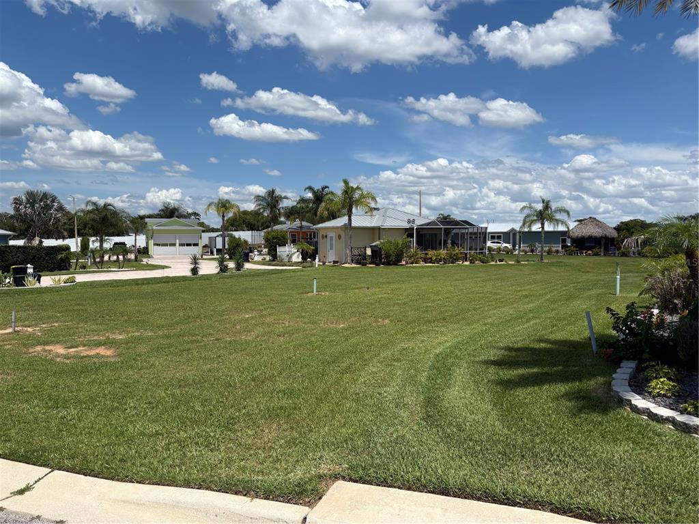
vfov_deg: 53.1
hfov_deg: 67.3
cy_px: 262
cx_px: 350
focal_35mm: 26
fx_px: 525
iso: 50
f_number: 1.6
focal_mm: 5.96
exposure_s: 1/6329
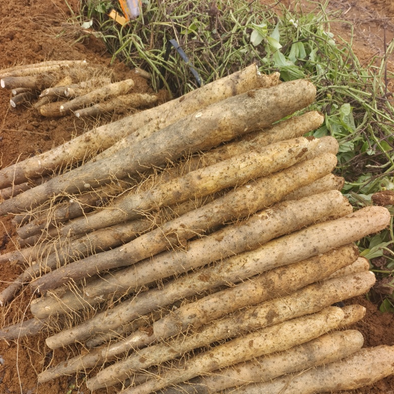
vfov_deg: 56.0
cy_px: 266
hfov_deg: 57.3
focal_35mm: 28
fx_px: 361
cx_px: 193
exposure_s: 1/256
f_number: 1.75
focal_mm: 5.5
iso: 100
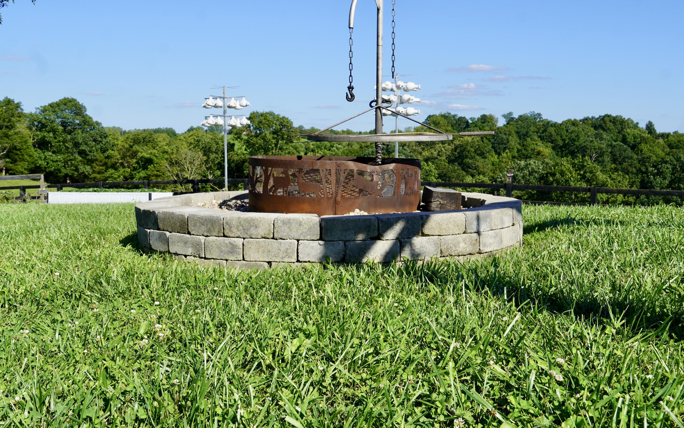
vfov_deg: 33.2
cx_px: 343
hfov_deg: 50.9
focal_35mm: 39
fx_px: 718
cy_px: 221
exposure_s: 1/125
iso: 100
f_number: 10
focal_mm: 25
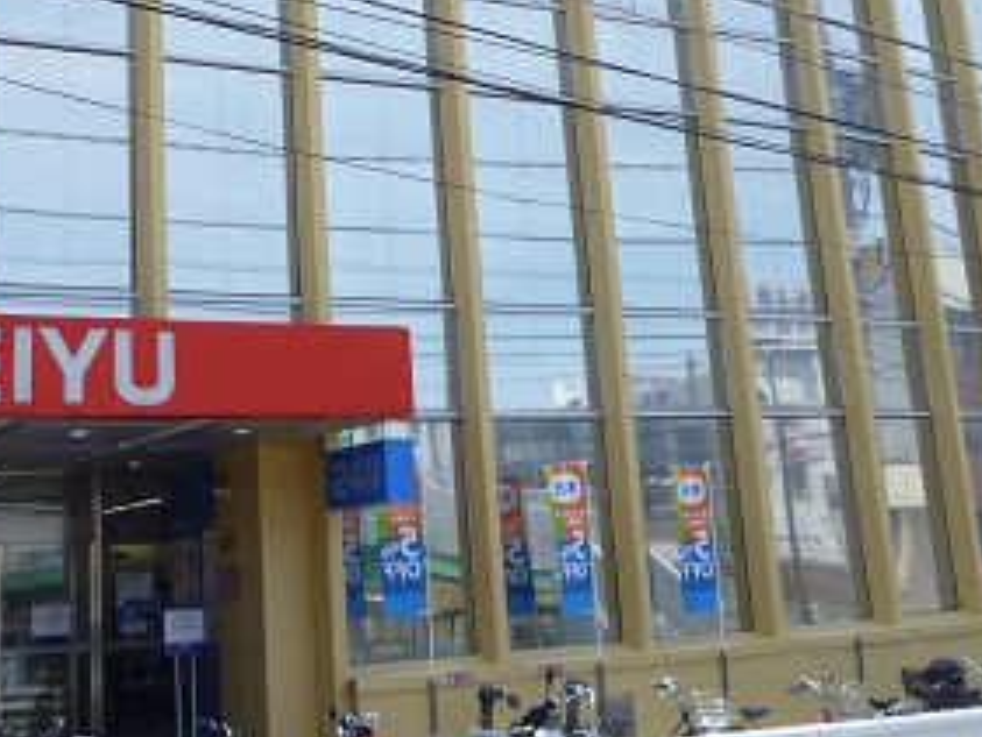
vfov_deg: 24.9
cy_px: 70
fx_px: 1618
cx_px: 398
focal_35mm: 57
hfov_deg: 33.7
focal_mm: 4.5
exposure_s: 1/400
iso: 100
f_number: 4
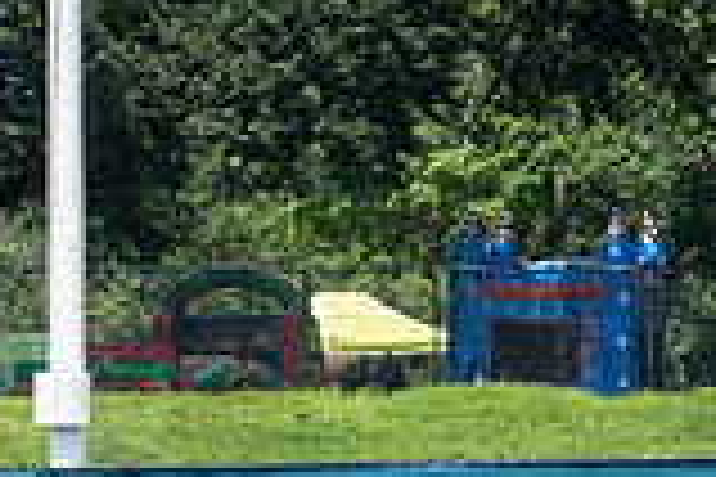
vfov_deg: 2.9
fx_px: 9446
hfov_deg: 4.3
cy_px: 679
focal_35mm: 475
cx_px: 452
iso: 250
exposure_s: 1/2500
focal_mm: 92
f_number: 4.5
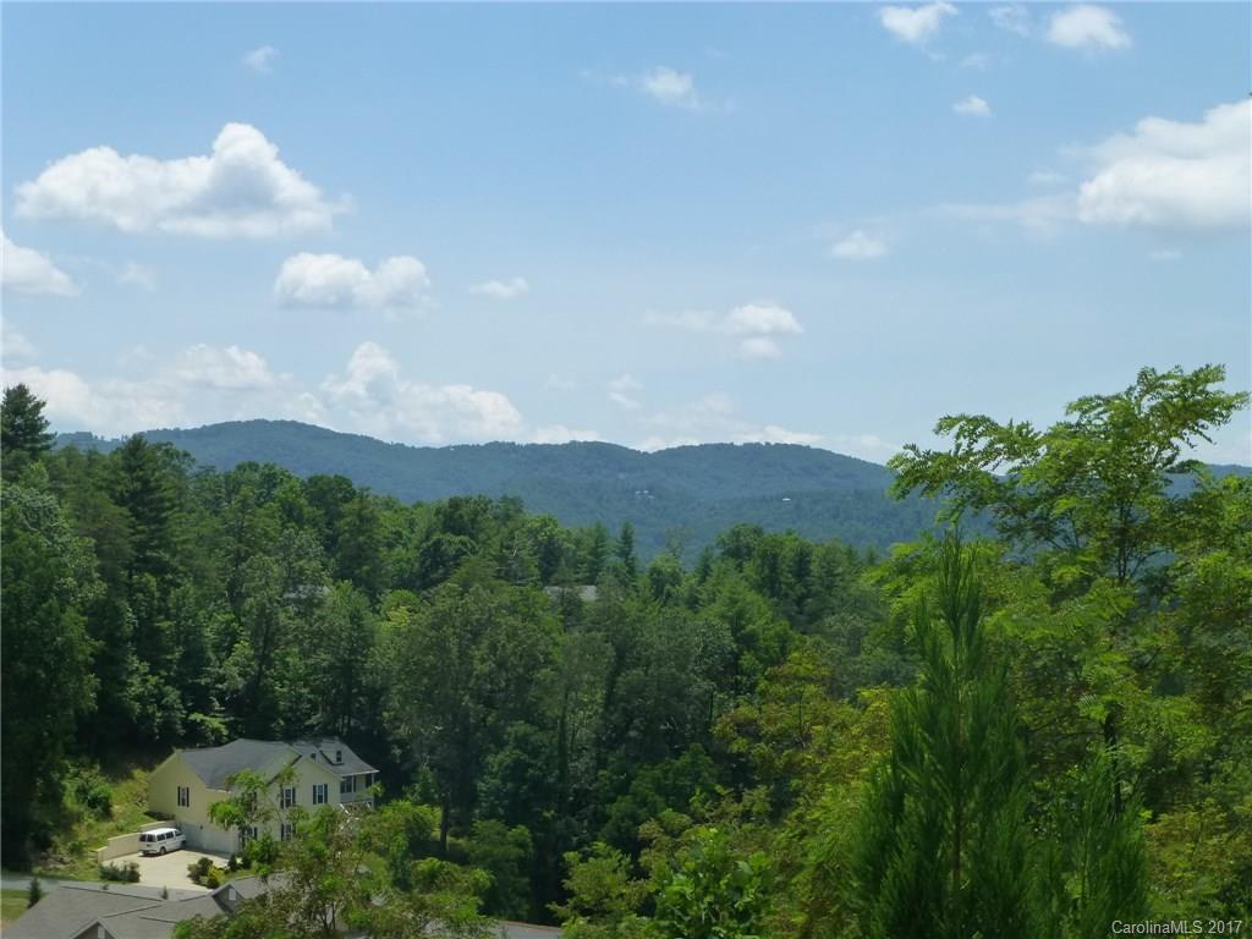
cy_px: 470
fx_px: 1953
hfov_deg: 35.5
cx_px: 626
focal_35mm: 54
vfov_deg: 27.0
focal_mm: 9.7
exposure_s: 1/1000
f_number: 4.6
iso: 160
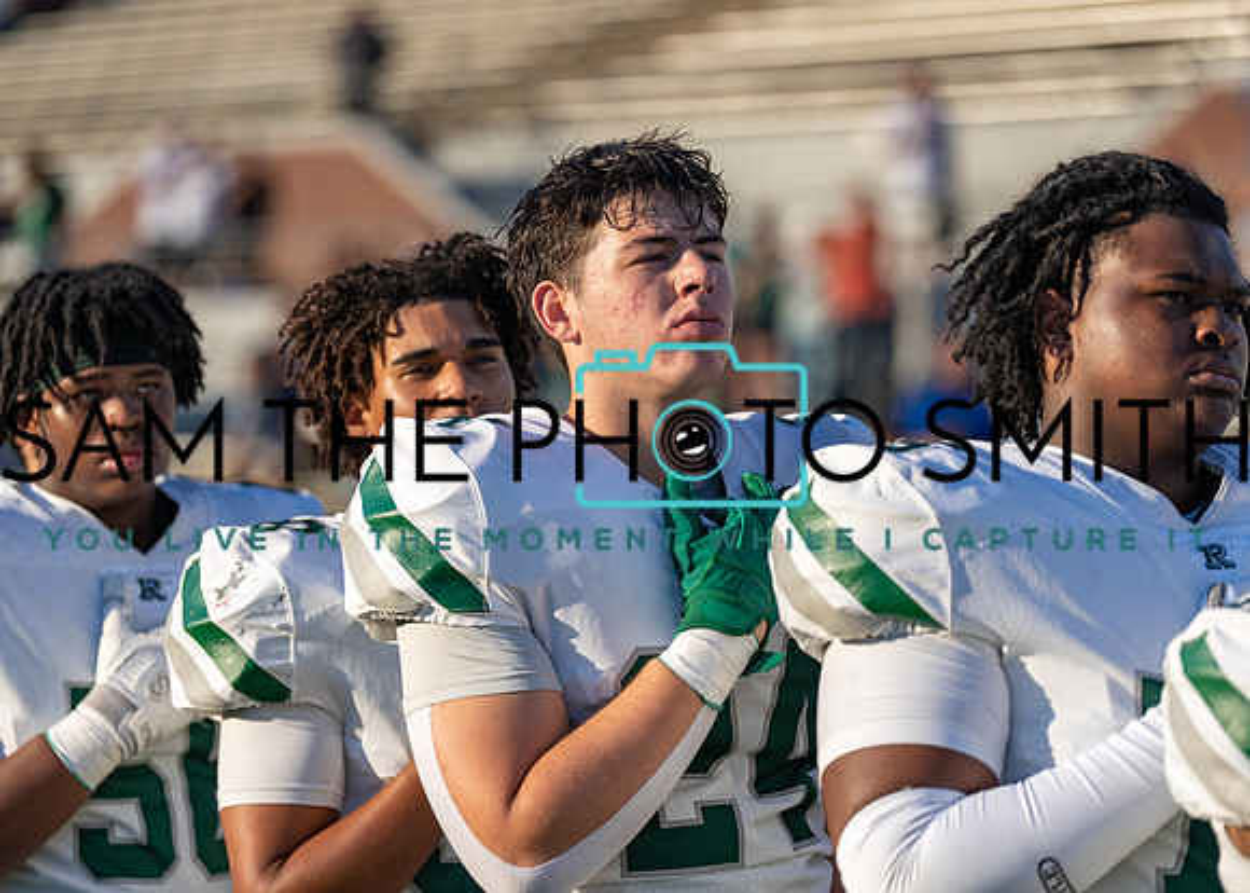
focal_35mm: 134
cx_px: 625
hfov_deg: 15.0
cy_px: 446
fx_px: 4760
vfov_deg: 10.7
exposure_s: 1/1600
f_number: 2.8
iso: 100
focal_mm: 128
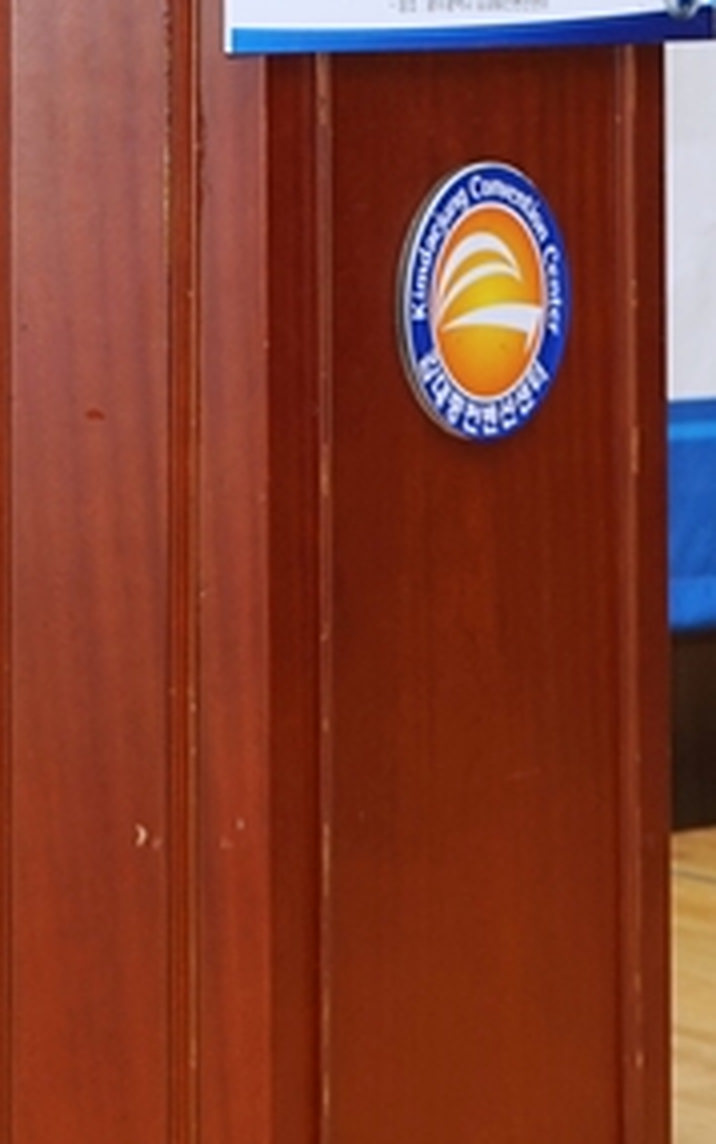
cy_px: -348
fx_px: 4803
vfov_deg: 13.1
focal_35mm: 154
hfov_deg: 8.5
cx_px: 84
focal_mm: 36
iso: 250
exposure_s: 1/200
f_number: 4.5
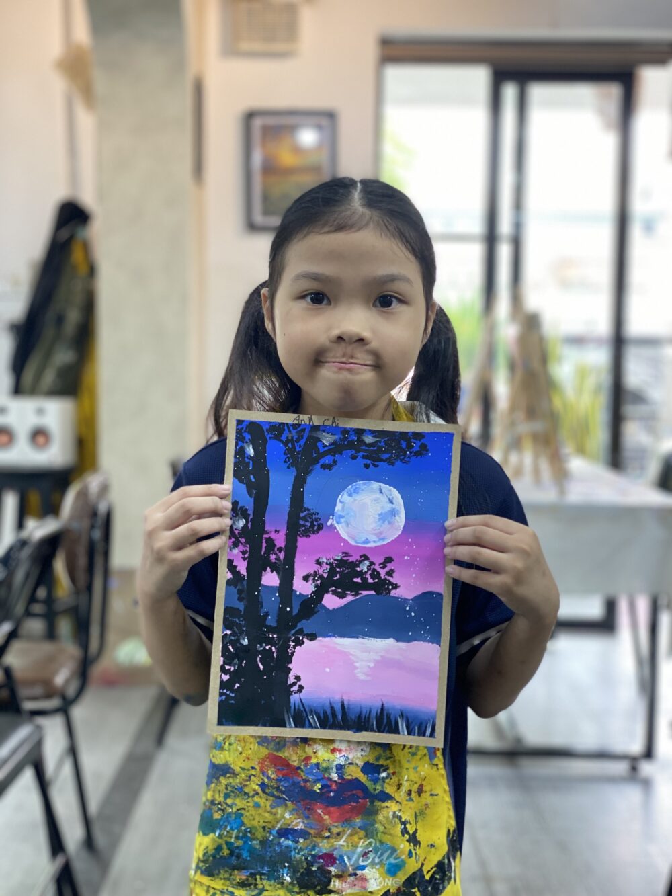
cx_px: 336
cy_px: 448
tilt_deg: -3.1
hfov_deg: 28.0
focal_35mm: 52
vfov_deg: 36.8
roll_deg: -1.6
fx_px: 1346
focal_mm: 6
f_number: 2
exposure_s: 1/100
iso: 160
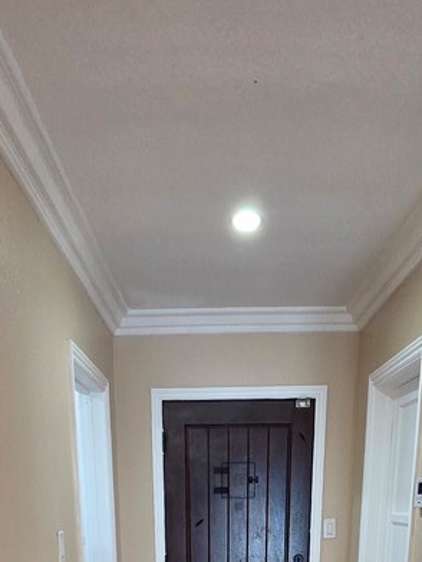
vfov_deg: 40.1
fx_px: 553
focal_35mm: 34
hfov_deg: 41.8
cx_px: 201
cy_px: 658
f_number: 2.2
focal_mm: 2.2
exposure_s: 1/60
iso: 640
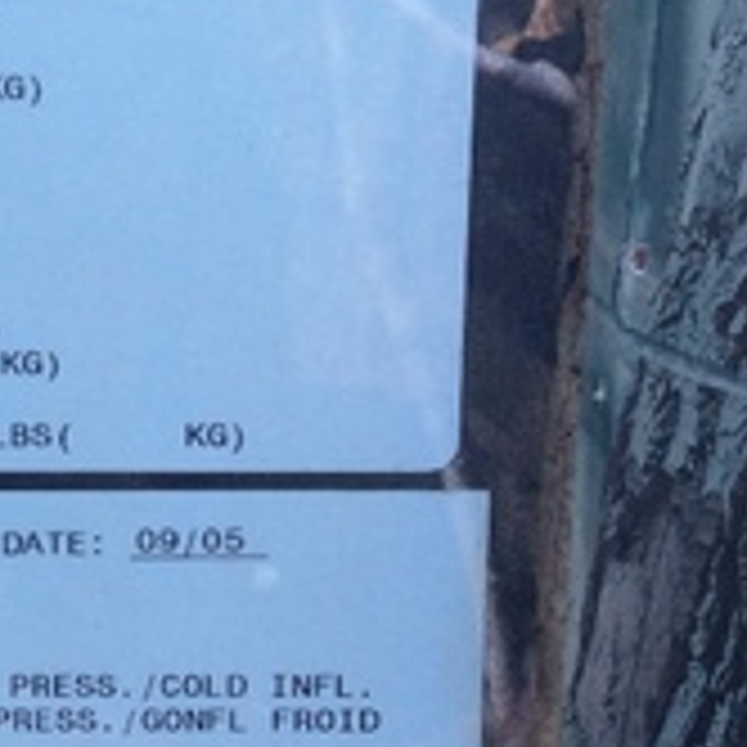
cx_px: -234
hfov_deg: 16.1
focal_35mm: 102
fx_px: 2490
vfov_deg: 17.0
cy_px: 288
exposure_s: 1/206
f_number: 2.4
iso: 32
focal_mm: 3.3
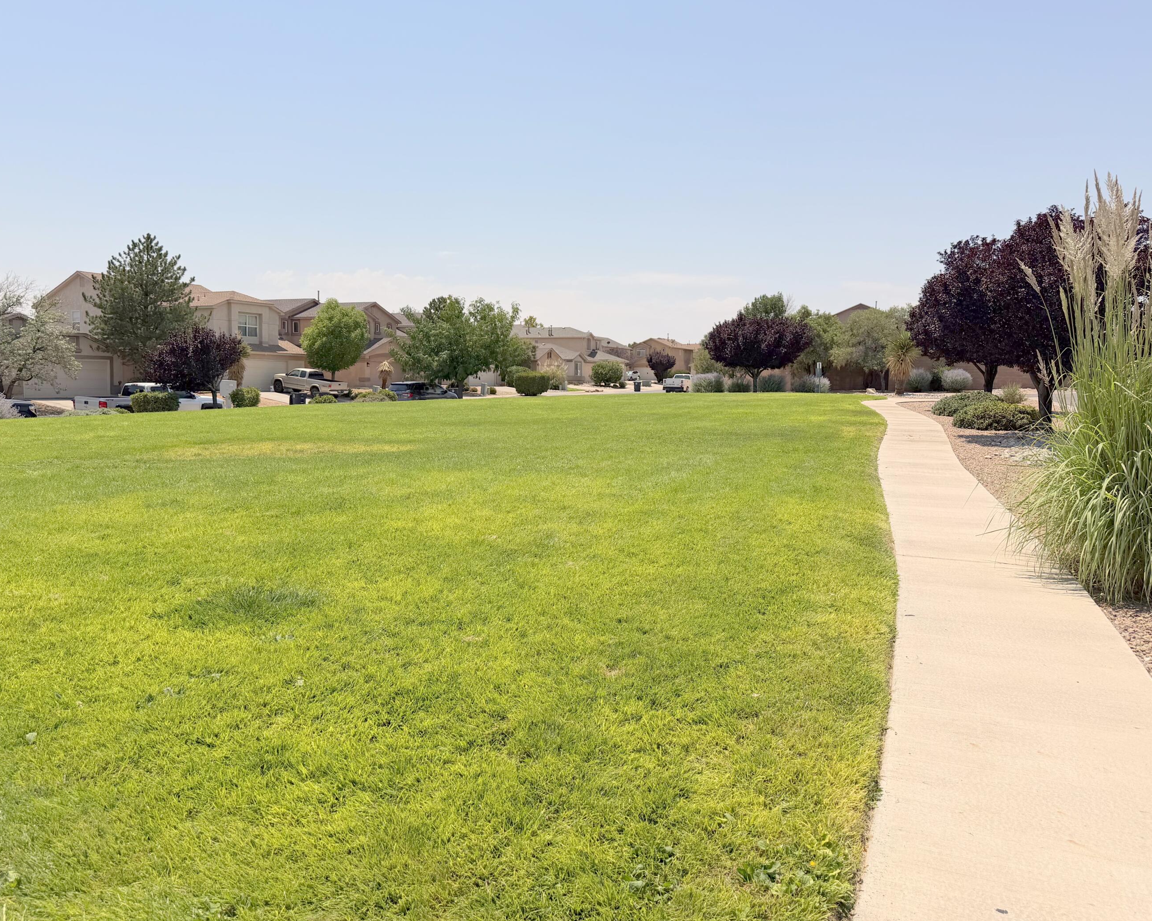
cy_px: 453
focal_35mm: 27
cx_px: 553
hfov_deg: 64.0
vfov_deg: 53.2
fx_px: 920
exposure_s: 1/9091
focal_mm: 6.76
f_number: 1.78
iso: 80
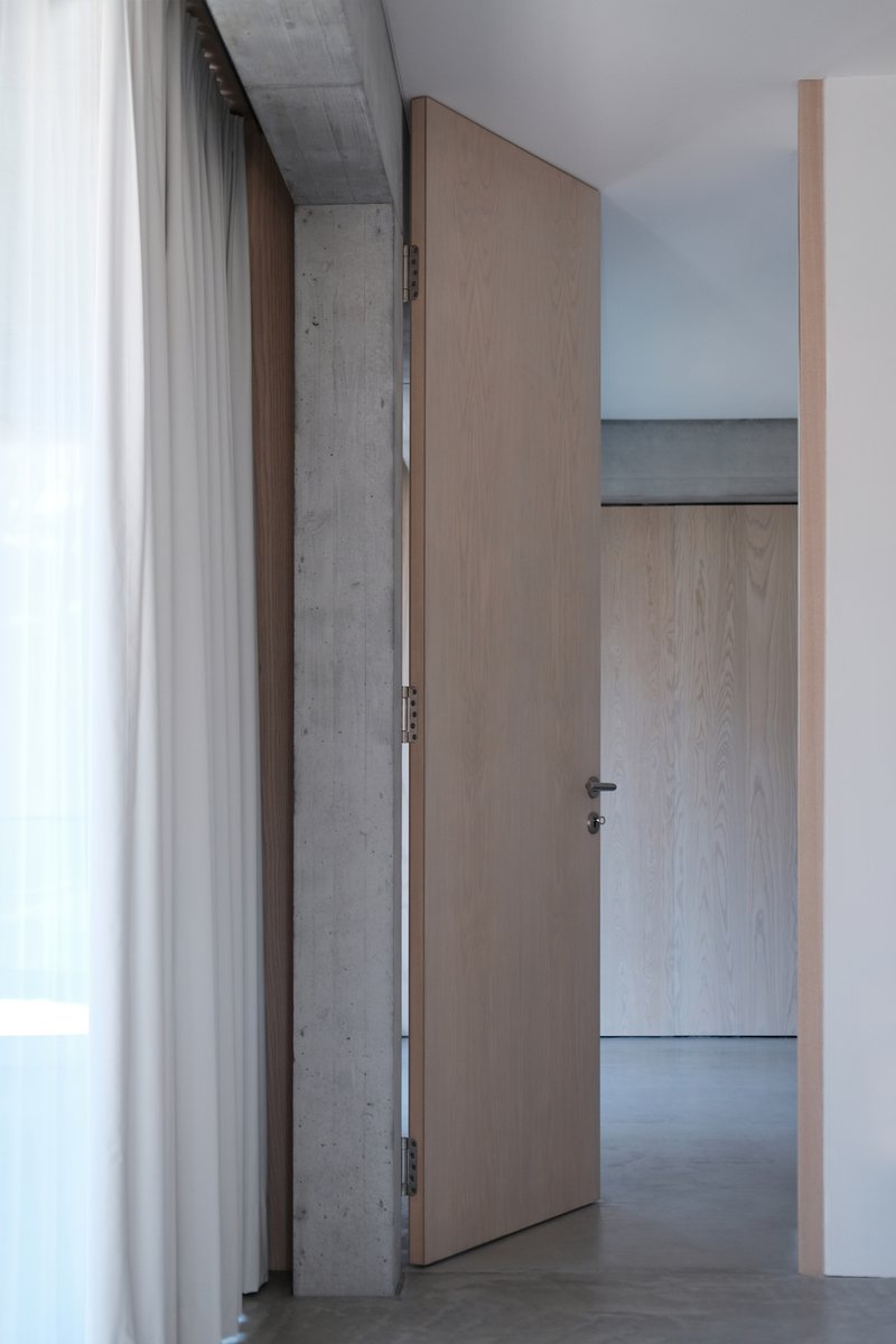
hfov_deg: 25.5
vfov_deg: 37.5
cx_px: 448
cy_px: 672
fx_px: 1979
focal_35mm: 53
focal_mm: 35
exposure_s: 1/180
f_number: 2.2
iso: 400
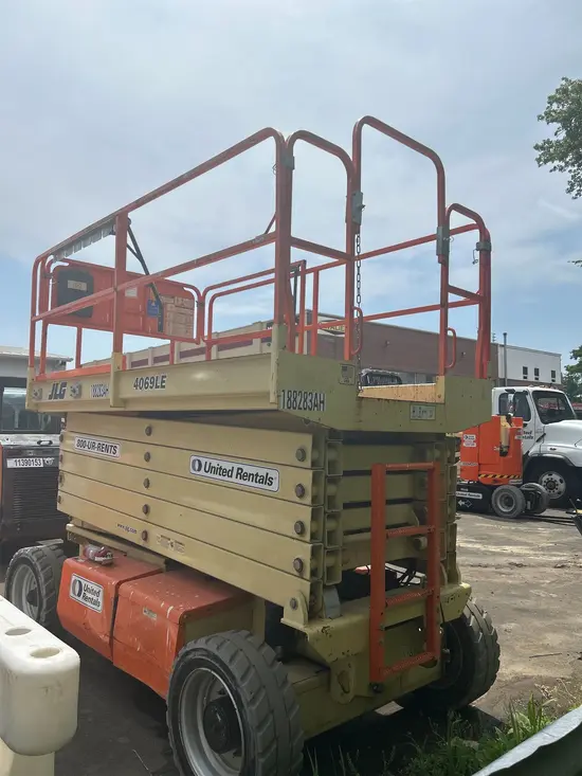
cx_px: 291
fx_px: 583
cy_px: 388
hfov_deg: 53.1
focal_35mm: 26
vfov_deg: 67.3
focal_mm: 5.7
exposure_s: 1/10309
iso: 50
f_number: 1.5
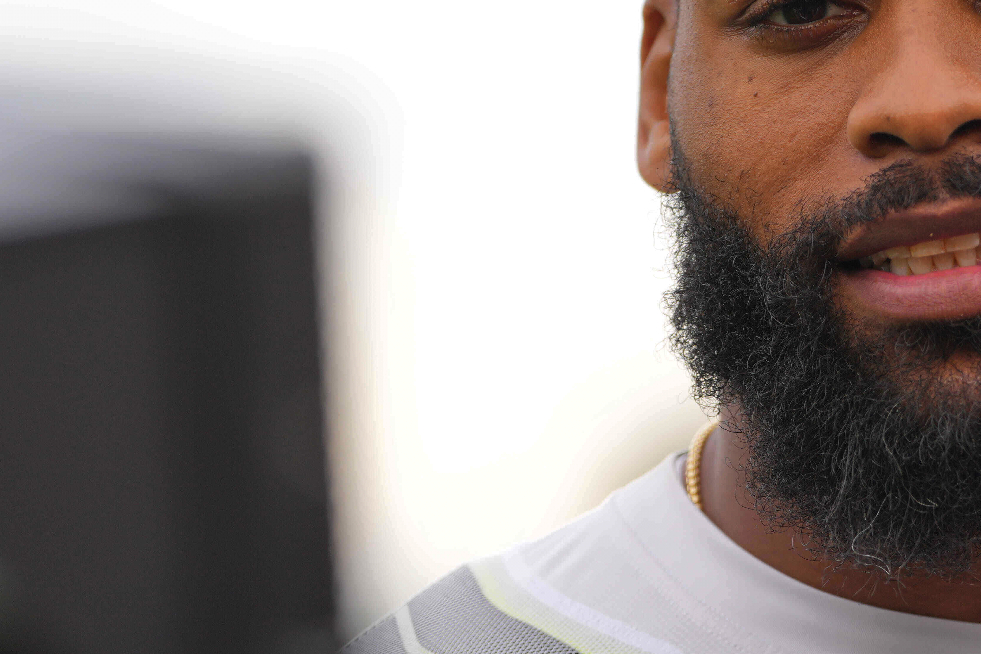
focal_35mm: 313
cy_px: 318
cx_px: 1020
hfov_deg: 6.6
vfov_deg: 4.4
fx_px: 8528
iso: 200
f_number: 2.8
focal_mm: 123
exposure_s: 1/800
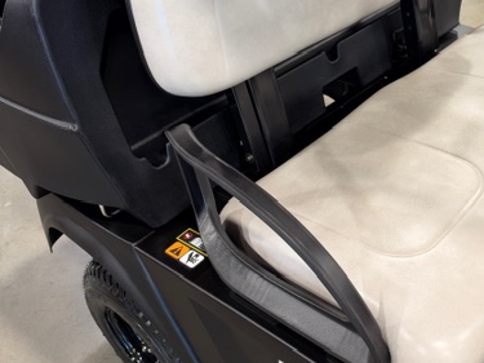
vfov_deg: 35.0
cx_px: 392
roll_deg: +3.1
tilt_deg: -36.3
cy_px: 146
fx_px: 573
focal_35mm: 41
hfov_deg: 43.5
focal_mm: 6.93
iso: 250
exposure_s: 1/60
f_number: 1.8
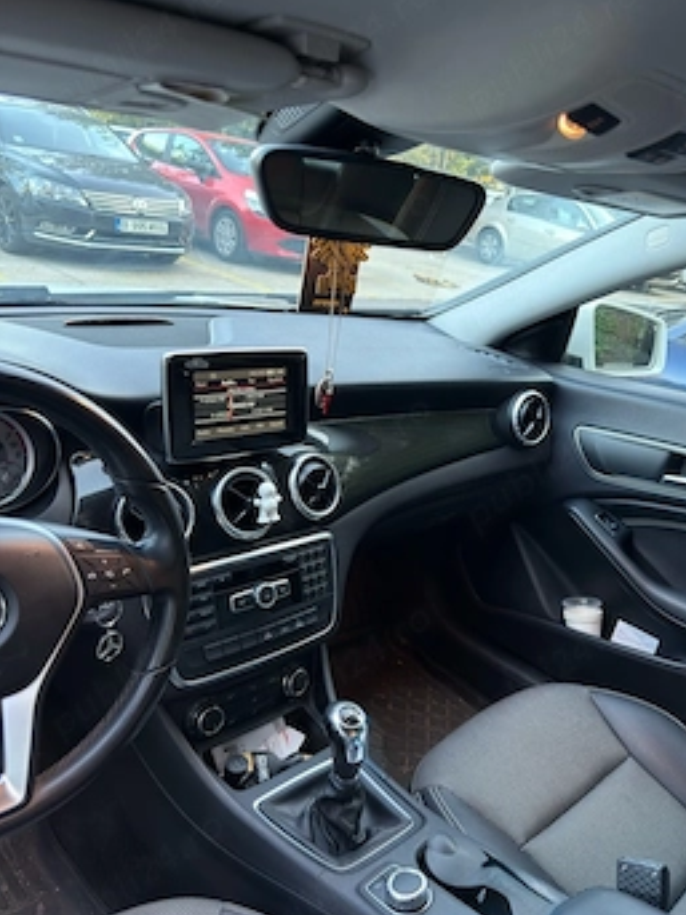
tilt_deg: -20.9
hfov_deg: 49.5
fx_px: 740
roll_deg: -9.5
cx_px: 398
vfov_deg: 63.4
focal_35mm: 28
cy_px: 496
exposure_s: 1/60
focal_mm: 6.76
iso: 200
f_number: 1.78
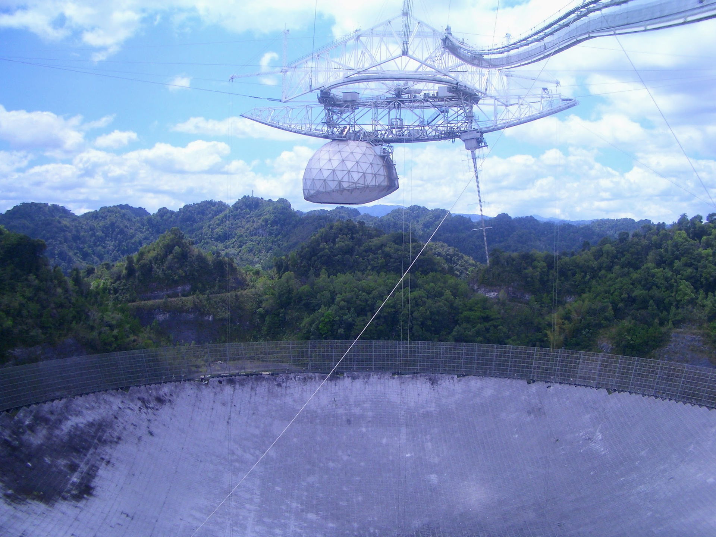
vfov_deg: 40.7
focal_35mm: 35
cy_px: 268
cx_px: 358
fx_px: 724
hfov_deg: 52.6
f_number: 4.3
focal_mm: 5.8
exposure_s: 1/500
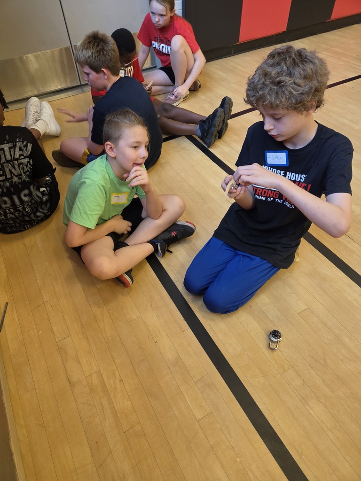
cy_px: 240
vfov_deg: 73.9
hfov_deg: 58.9
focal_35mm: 23
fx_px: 320
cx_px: 180
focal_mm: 5.4
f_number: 1.8
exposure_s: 1/120
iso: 400
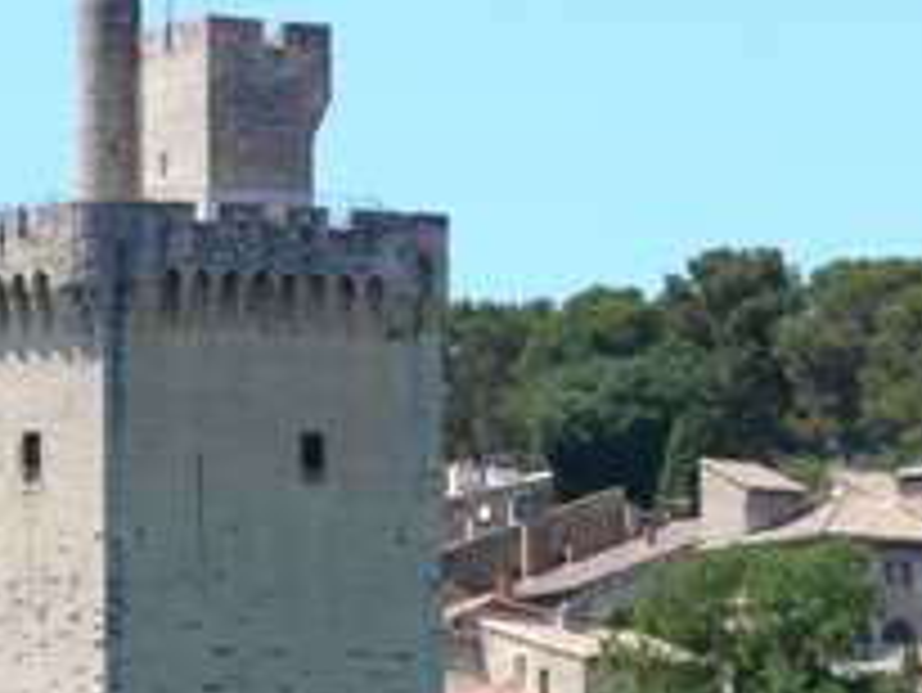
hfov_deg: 5.3
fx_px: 9967
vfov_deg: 4.0
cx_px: 922
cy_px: 760
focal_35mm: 374
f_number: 7.1
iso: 200
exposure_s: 1/500
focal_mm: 48
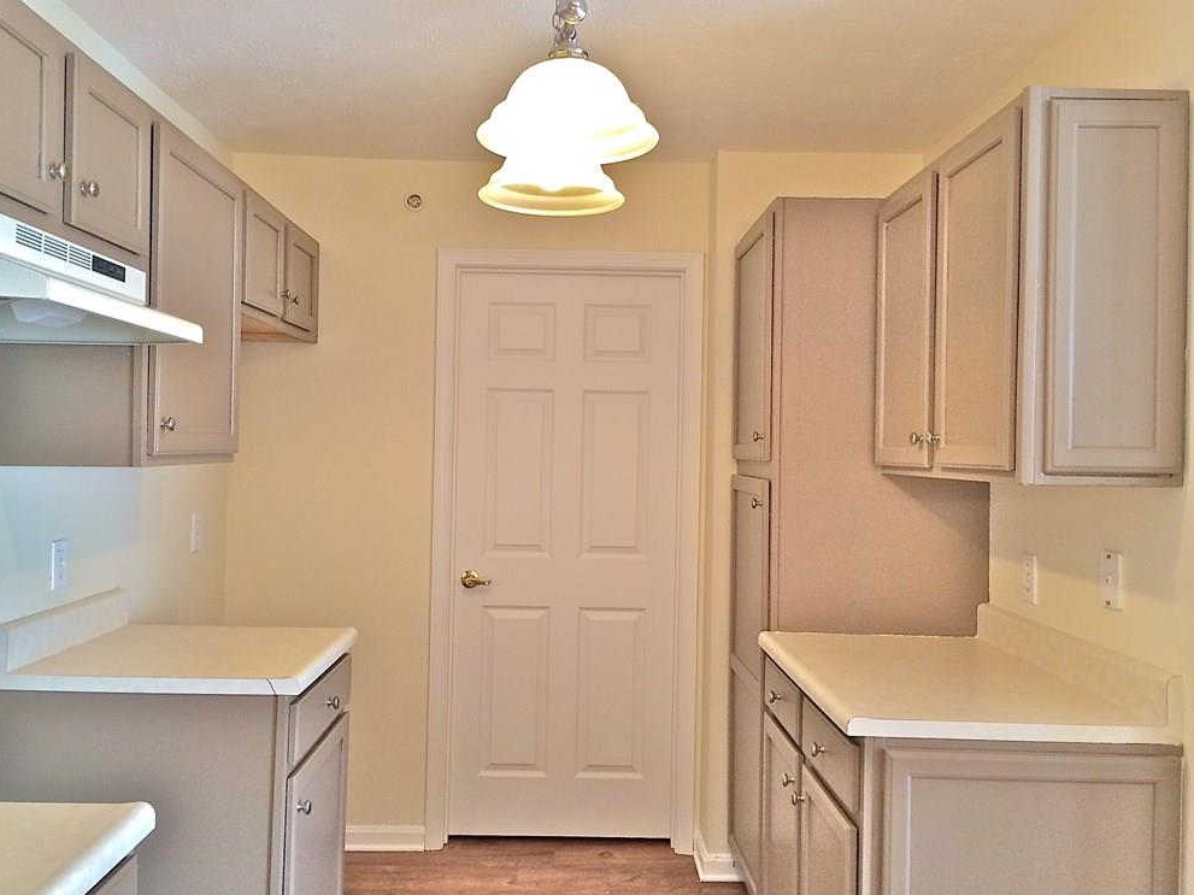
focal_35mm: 31
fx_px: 1069
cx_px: 584
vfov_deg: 45.4
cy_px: 443
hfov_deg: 58.4
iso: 100
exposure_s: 1/30
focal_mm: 4.12
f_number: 2.2
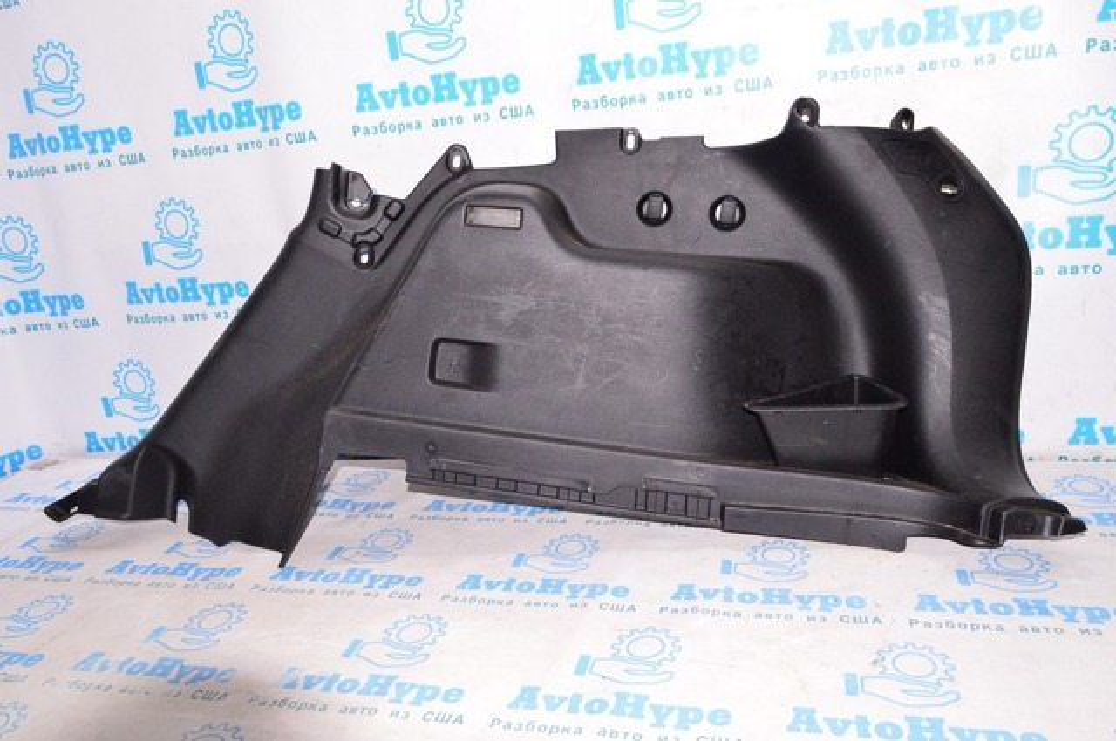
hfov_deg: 67.4
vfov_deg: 47.8
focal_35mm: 27
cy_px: 370
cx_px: 558
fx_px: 836
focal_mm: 18
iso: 1600
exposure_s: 1/200
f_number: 8
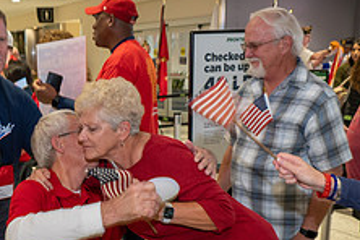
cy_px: 251
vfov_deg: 19.3
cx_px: 66
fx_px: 680
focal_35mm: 68
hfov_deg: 28.9
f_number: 4.5
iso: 1250
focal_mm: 26
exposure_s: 1/40
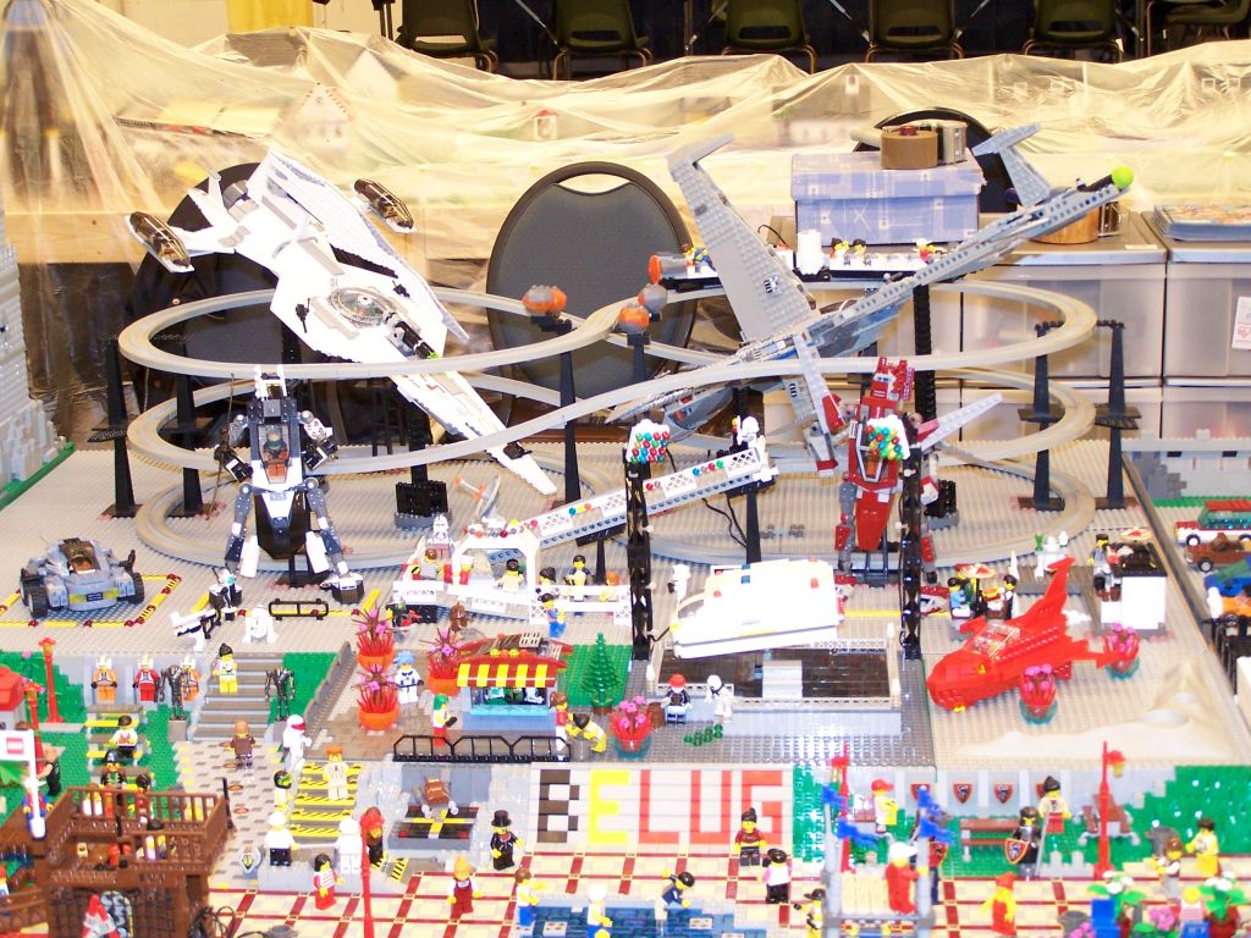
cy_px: 469
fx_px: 2421
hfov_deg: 29.0
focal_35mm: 67
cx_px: 626
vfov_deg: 21.9
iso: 140
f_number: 3.2
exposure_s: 1/6
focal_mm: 11.1
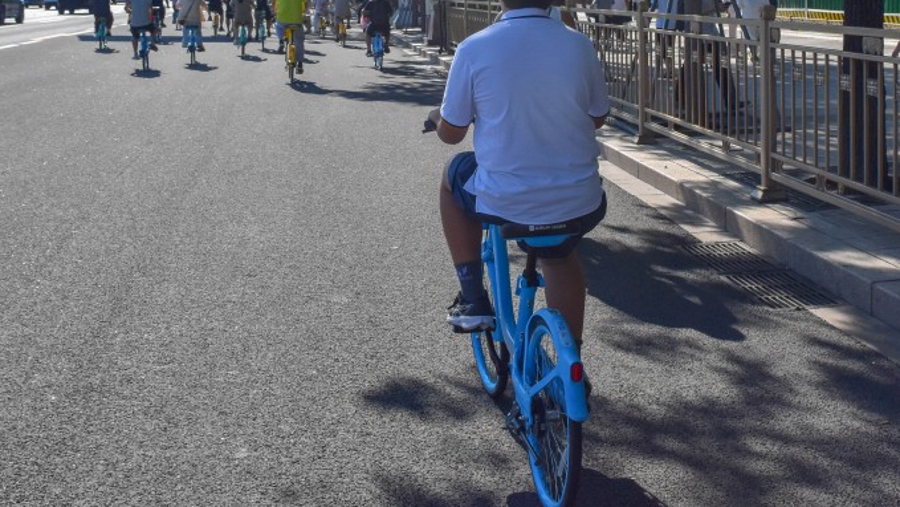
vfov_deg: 14.1
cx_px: 509
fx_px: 2029
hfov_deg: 25.0
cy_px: 38
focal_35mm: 85
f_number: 8
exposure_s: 1/2000
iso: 400
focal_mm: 34
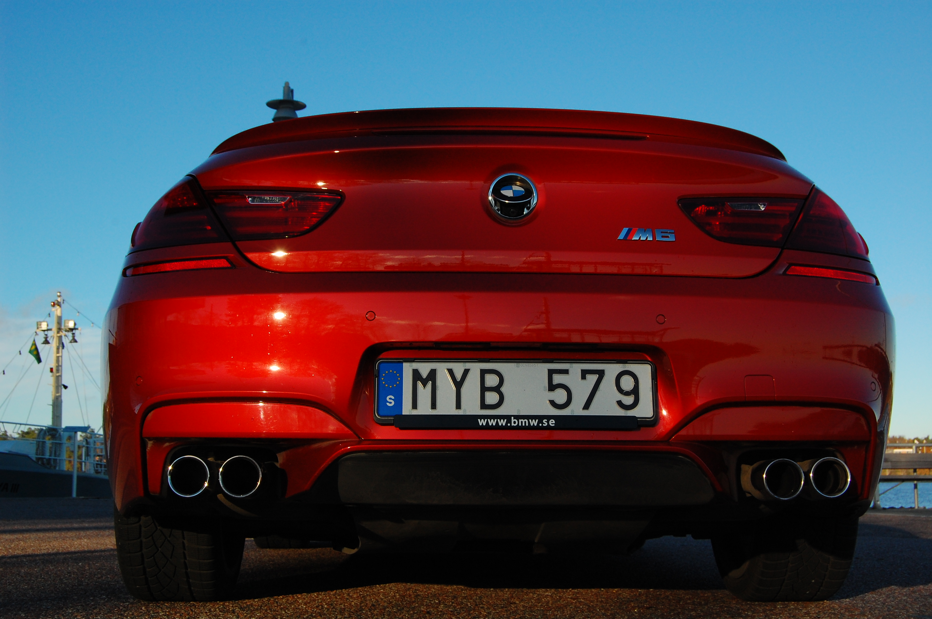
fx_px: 1242
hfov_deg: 41.1
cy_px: 310
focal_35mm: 48
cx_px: 466
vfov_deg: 28.0
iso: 400
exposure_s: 1/400
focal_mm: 32
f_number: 10
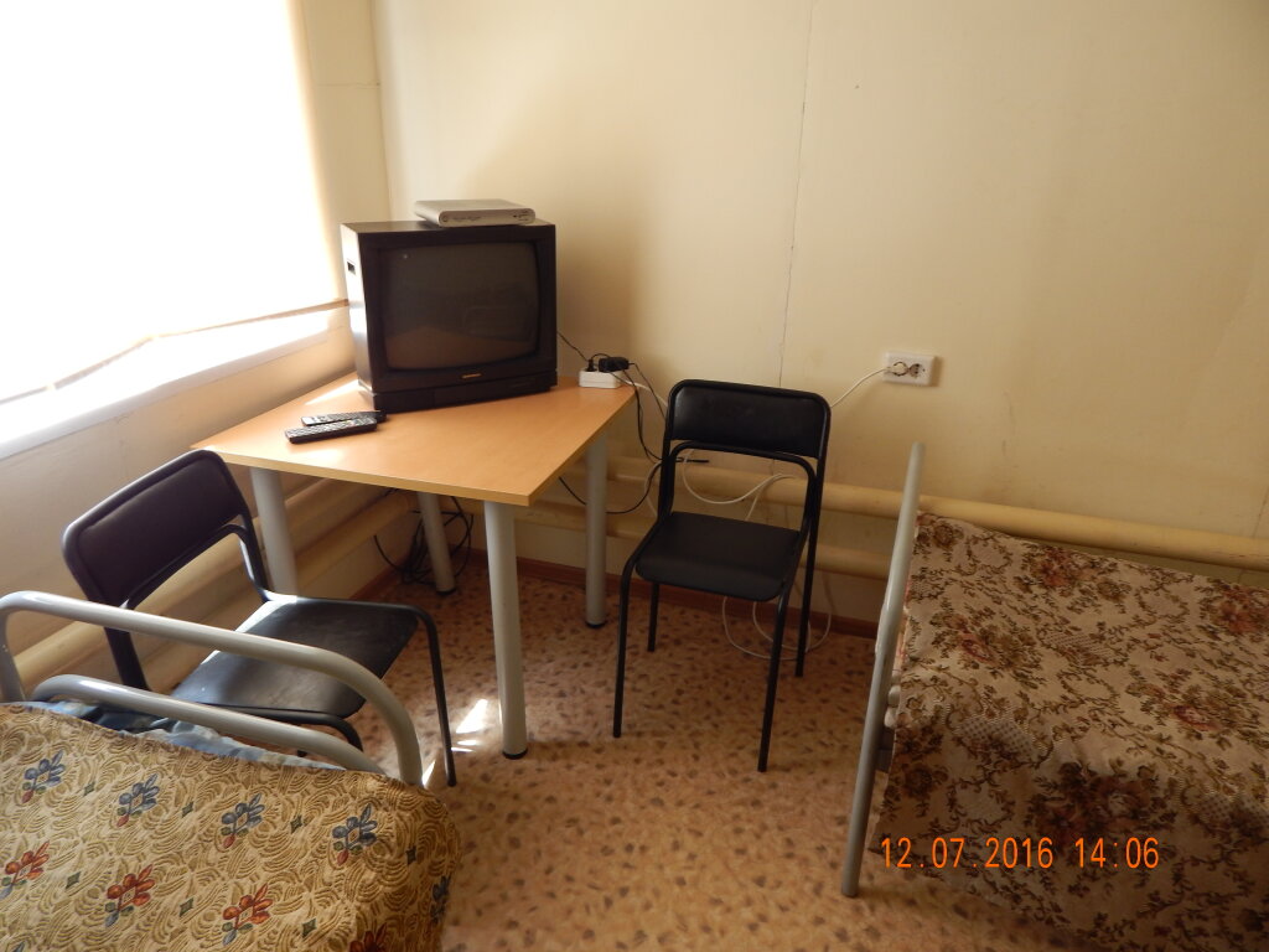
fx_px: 843
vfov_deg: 58.9
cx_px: 634
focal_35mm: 23
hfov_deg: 73.9
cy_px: 476
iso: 125
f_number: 3
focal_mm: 4
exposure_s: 1/30
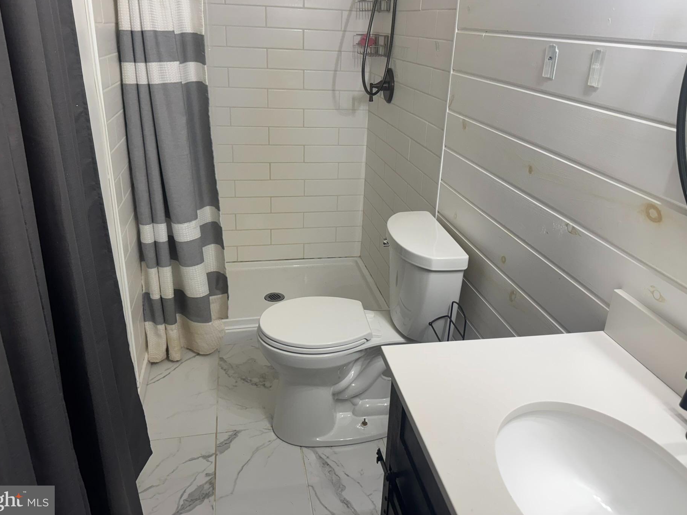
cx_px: 347
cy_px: 227
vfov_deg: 51.2
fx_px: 536
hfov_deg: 65.3
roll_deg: -2.4
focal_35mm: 27
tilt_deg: -21.8
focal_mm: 6.76
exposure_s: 1/120
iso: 125
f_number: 1.78
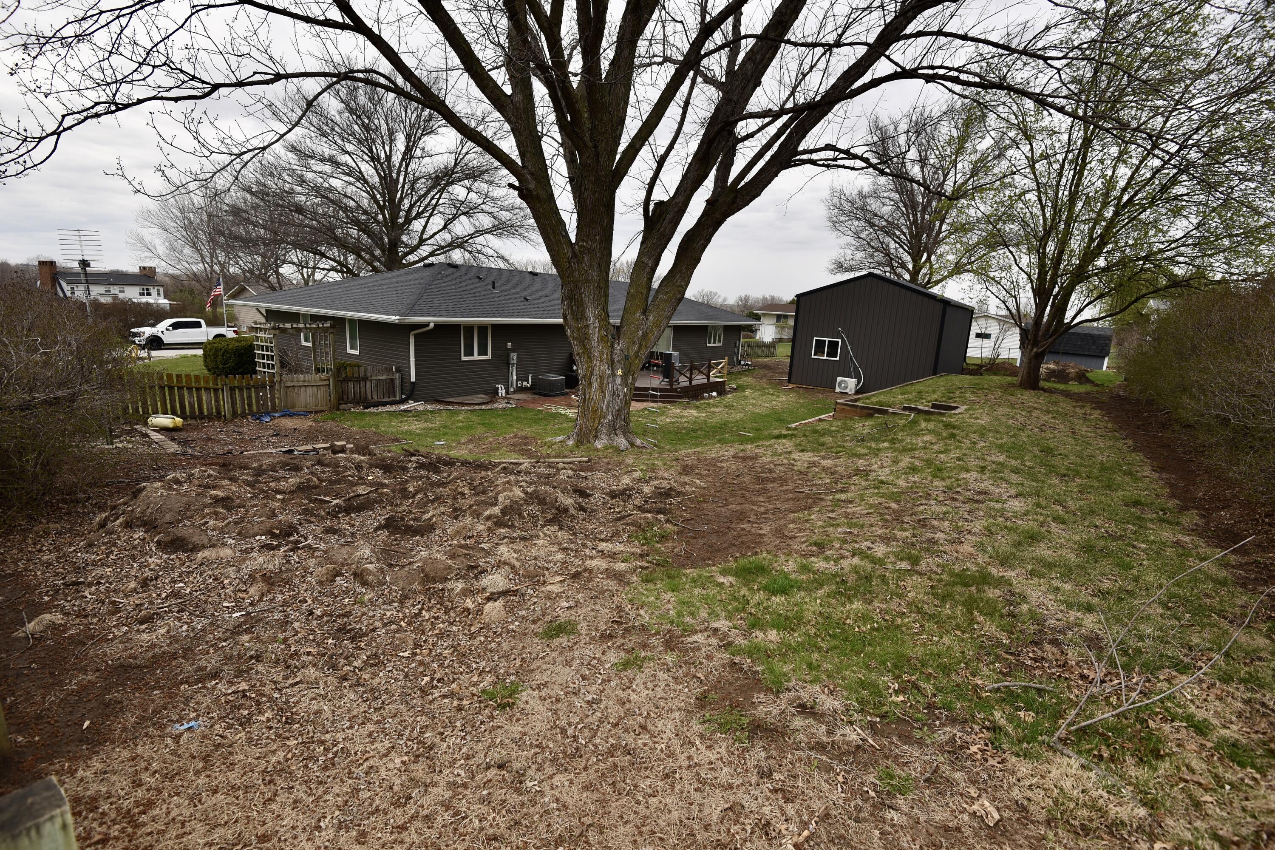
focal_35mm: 16
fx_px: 567
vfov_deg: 73.7
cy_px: 425
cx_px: 638
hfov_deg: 96.7
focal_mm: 16
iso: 100
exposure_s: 1/125
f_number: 5.6
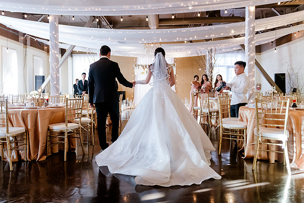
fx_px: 215
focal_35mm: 25
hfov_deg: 70.5
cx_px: 143
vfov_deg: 50.5
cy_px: 95
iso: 2500
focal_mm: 24
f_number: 2.8
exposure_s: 1/200
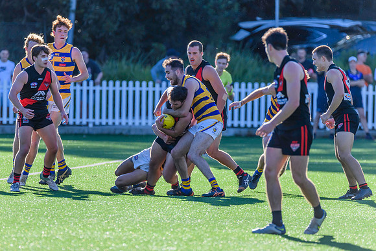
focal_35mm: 565
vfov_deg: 2.4
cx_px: 170
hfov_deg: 3.6
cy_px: 142
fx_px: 5905
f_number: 7.1
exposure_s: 1/2000
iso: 800
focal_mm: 460
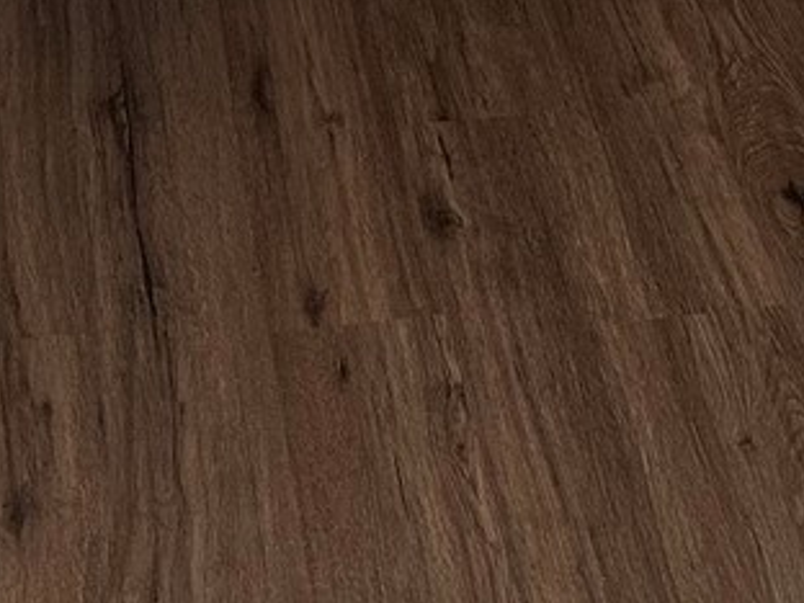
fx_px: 2857
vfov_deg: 10.2
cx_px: 559
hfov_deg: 16.0
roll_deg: -1.7
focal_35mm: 123
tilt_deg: -13.2
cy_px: -938
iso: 200
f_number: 1.78
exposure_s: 1/120
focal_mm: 6.86
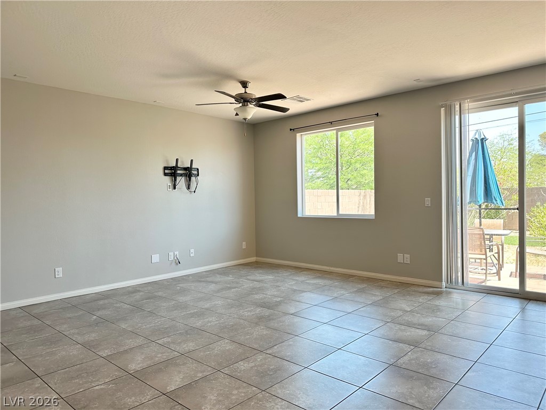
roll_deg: +0.3
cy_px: 205
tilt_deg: -1.2
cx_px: 273
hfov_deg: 71.6
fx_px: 379
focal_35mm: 24
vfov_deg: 56.8
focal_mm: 6.86
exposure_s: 1/260
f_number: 1.78
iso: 80
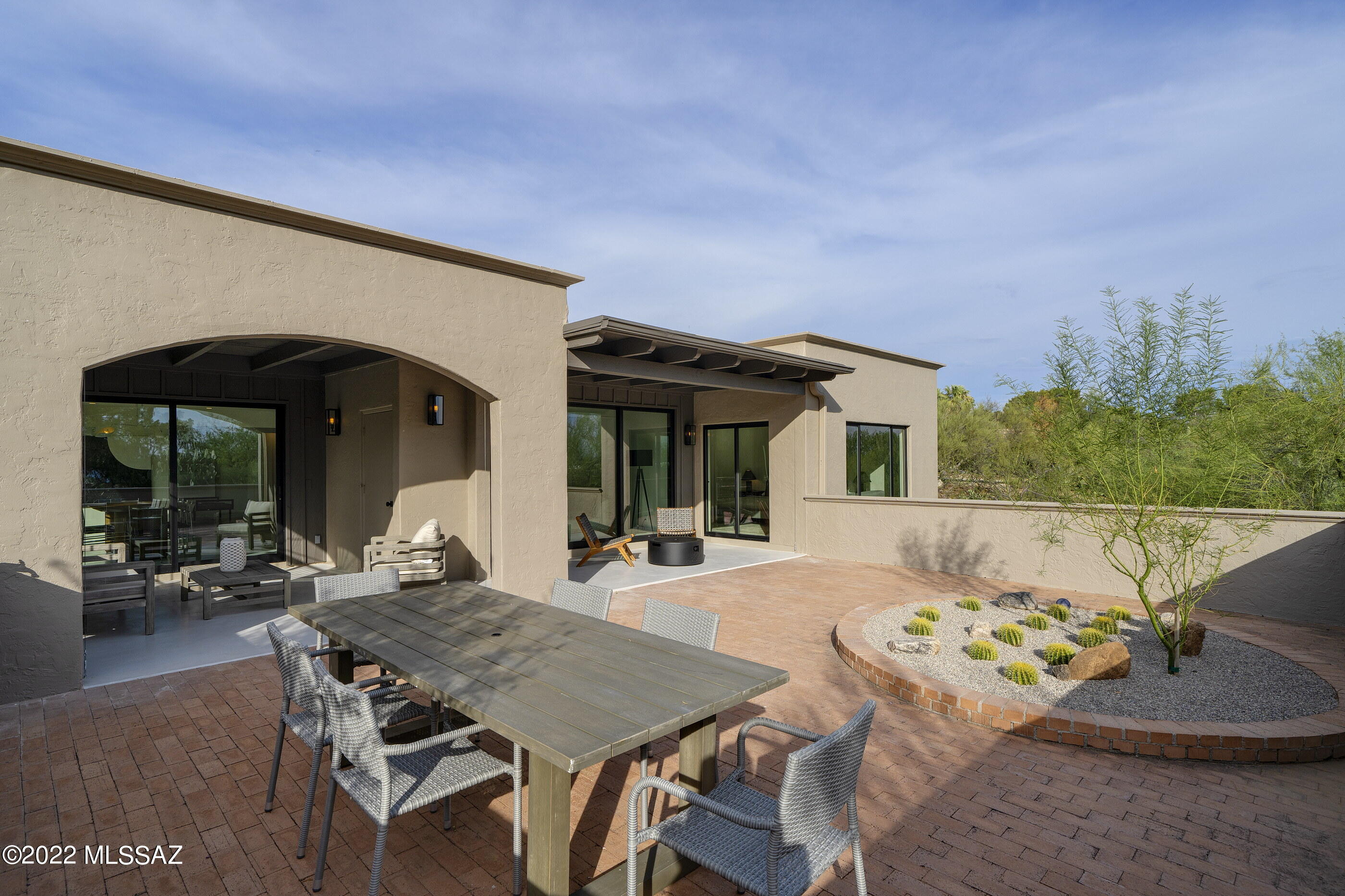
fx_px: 635
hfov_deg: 93.3
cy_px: 448
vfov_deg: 70.4
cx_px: 672
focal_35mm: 17
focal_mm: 17
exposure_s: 1/250
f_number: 9
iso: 100
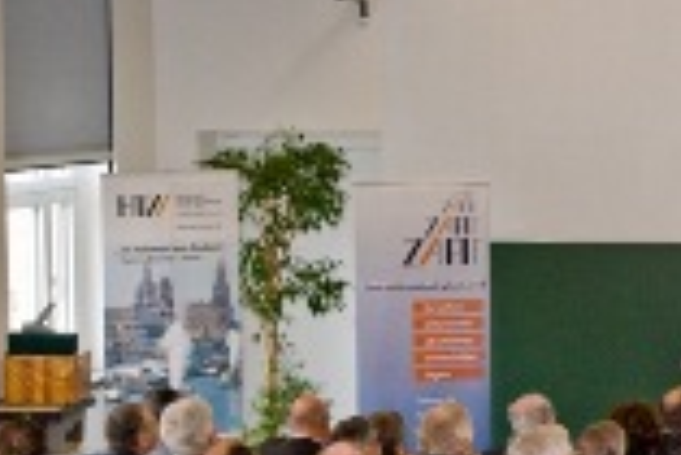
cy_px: 292
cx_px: 811
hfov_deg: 18.0
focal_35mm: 108
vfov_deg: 12.7
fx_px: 2045
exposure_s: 1/30
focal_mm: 28
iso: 800
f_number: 5.6
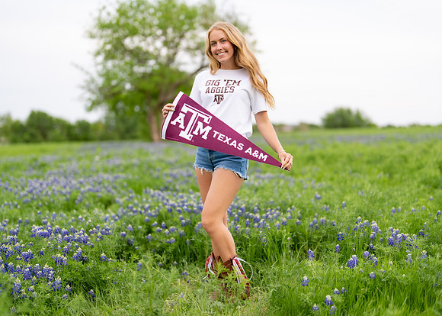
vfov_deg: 26.4
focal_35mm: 54
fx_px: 673
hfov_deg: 36.4
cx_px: 228
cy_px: 158
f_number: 1.2
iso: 250
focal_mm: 50
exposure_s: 1/640
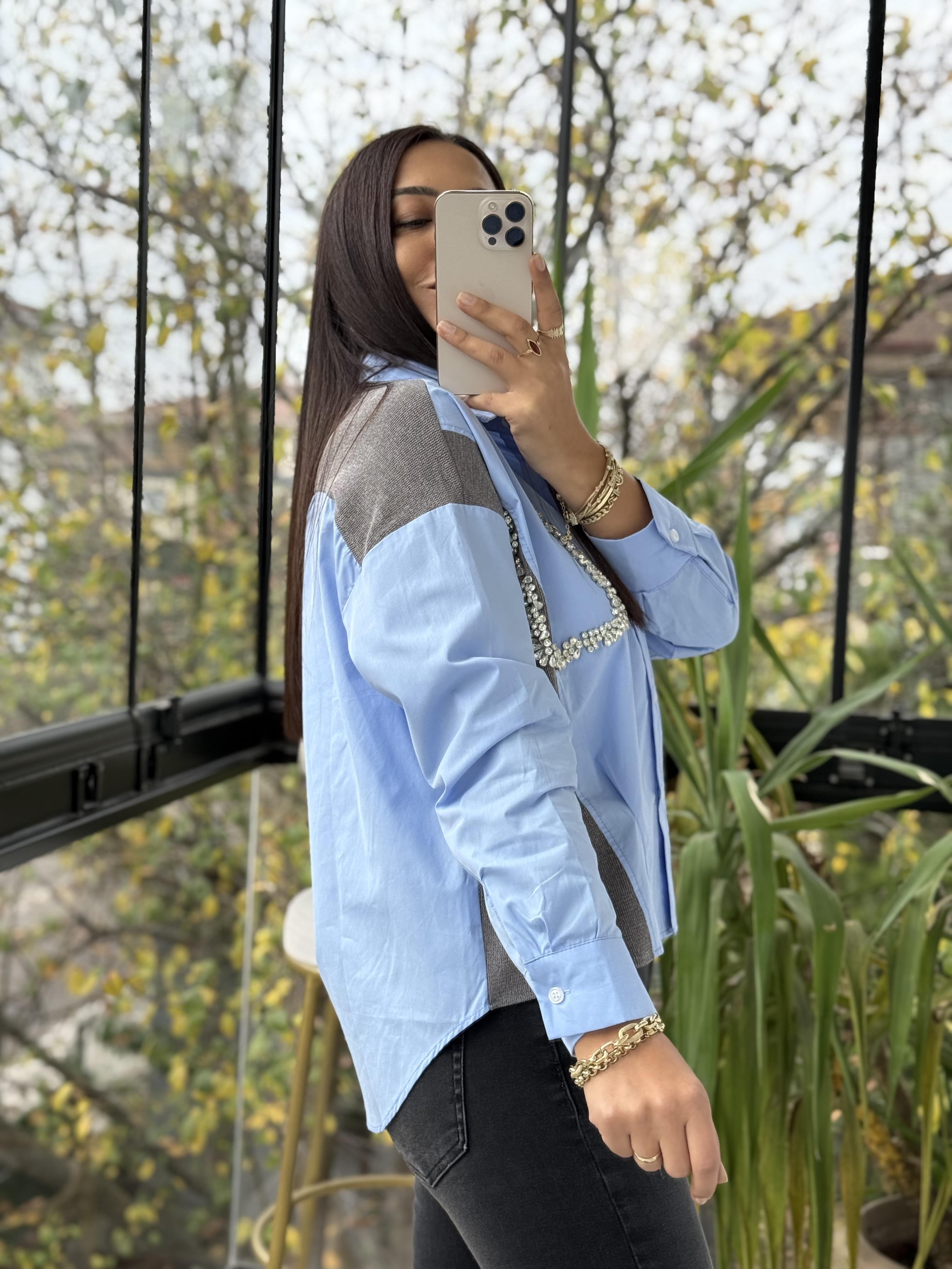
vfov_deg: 39.7
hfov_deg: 30.3
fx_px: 1760
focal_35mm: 48
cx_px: 476
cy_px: 634
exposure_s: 1/260
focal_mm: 6.76
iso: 80
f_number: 1.78
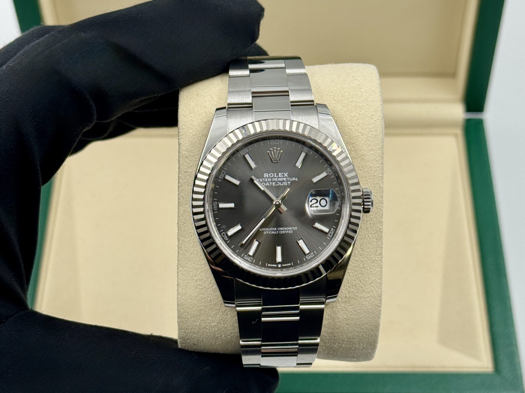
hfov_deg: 38.2
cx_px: 272
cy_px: 198
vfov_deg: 29.1
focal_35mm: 50
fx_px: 758
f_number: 1.78
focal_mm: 6.76
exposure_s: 1/345
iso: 64
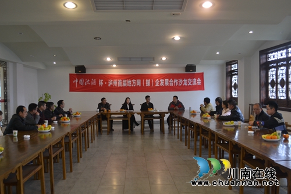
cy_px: 97
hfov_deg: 57.2
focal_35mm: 33
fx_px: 267
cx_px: 146
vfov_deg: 39.9
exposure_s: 1/15
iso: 400
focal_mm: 22
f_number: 4
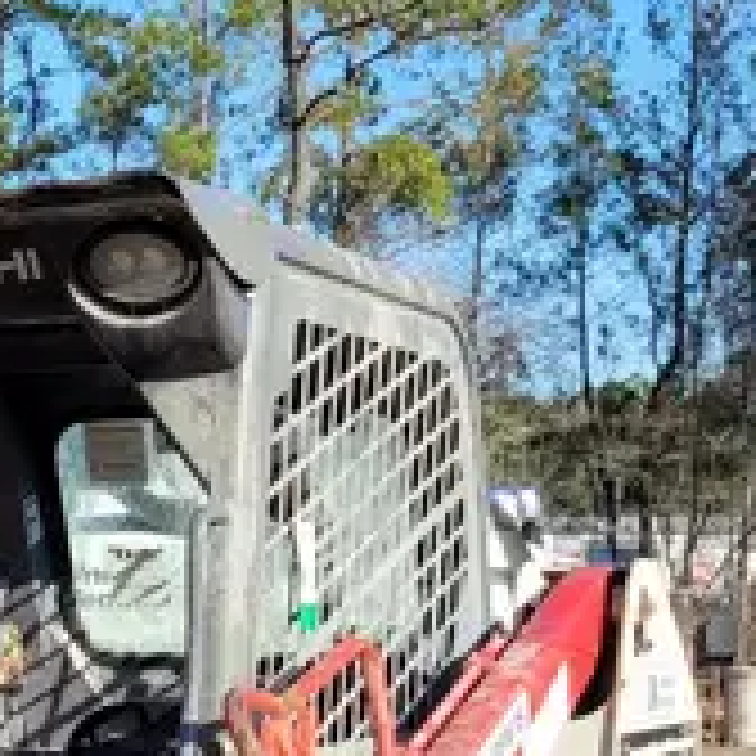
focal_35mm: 100
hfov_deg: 17.2
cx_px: 86
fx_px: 2471
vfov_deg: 15.9
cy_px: 1154
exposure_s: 1/1314
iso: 40
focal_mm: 5.4
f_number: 1.8
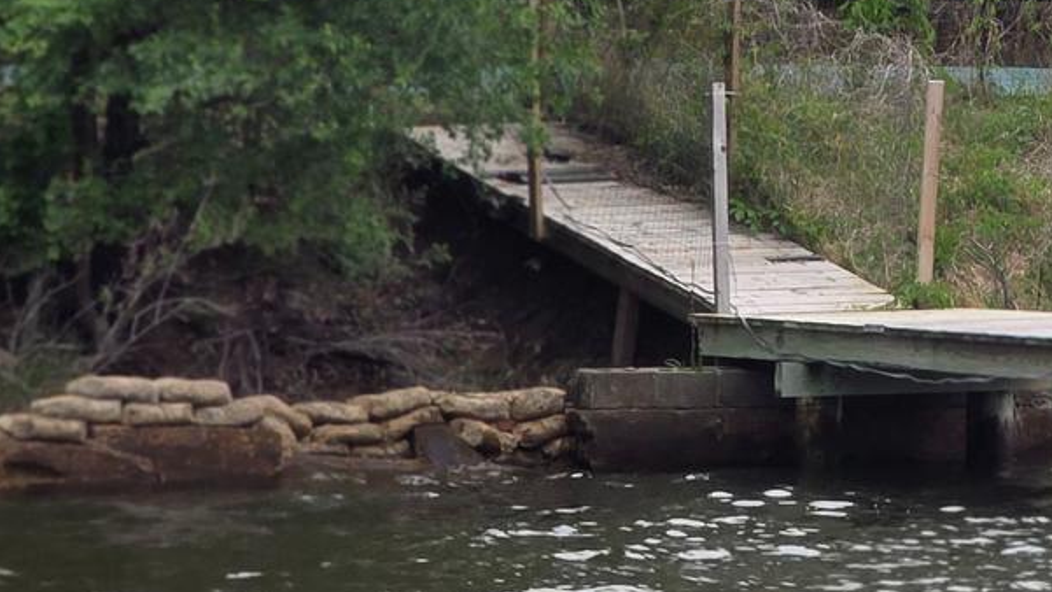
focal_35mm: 427
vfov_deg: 2.8
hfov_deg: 5.0
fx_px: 11911
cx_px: 1703
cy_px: -531
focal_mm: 18.6
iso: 64
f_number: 3.4
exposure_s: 1/591
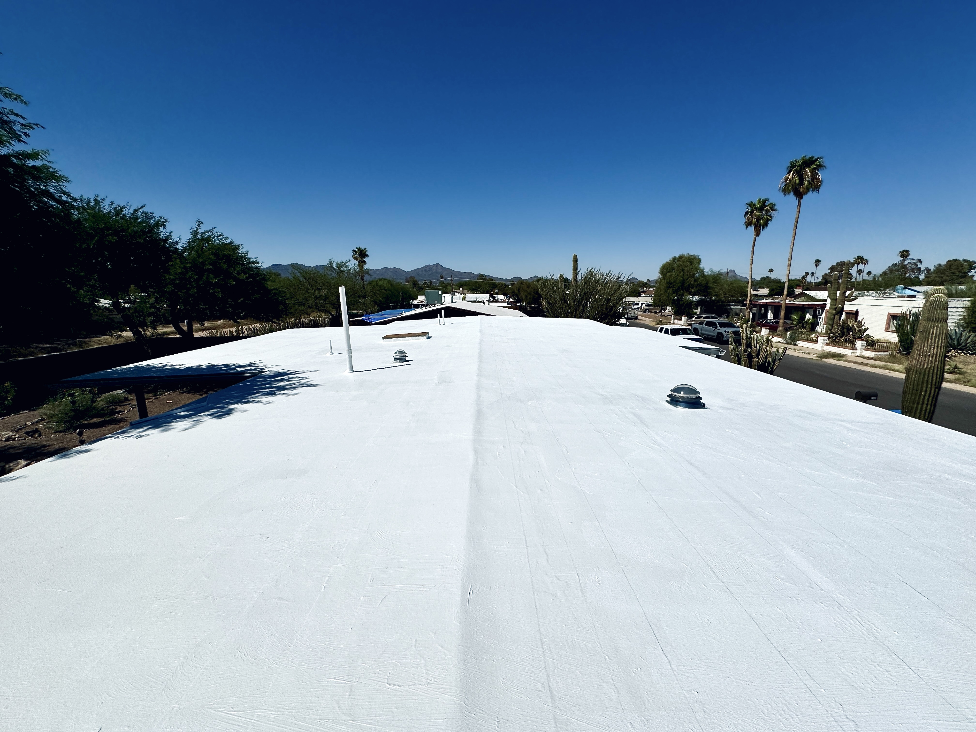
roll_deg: +1.2
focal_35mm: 14
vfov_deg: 85.7
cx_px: 488
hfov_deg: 102.1
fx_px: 395
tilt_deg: -15.0
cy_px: 366
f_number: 2.2
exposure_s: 1/7299
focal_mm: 2.22
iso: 32
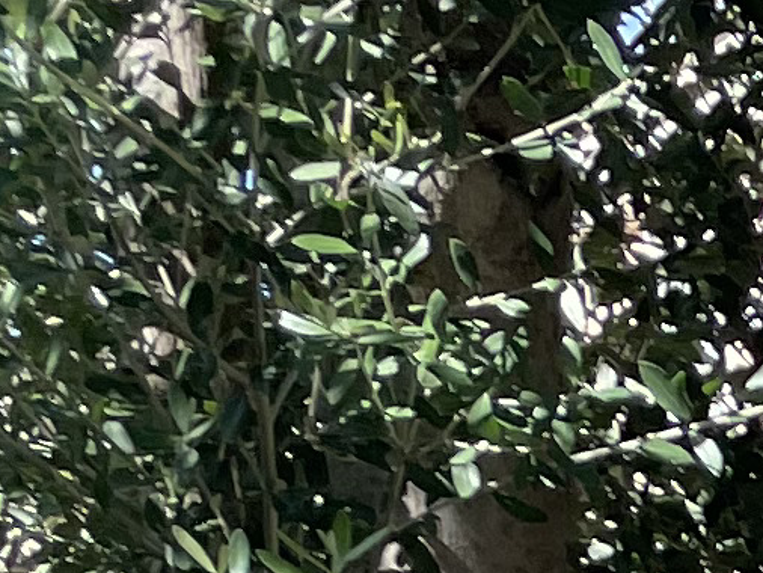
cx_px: 2049
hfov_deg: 8.4
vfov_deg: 6.4
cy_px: 1846
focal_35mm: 207
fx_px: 4565
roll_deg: -0.2
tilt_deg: -9.6
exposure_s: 1/651
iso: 32
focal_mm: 4.2
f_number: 1.6
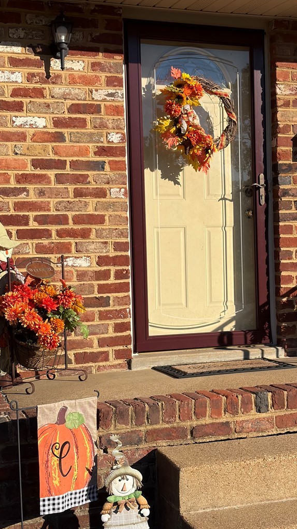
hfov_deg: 21.0
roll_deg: +1.5
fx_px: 799
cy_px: 264
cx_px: 195
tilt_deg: +0.8
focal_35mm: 57
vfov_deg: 36.6
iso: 32
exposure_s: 1/4329
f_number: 1.6
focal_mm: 5.96
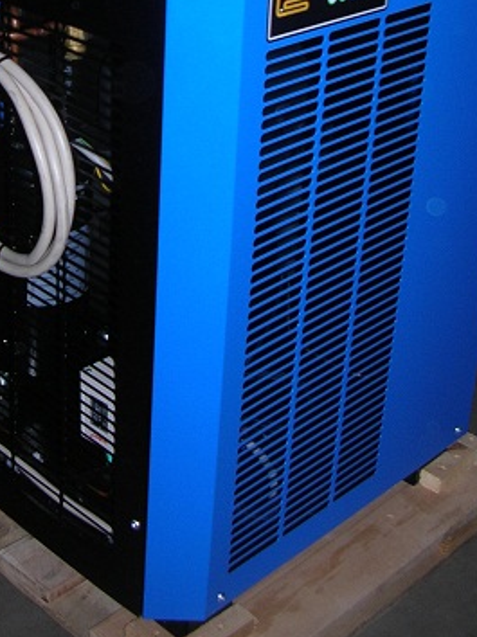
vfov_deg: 28.3
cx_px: 112
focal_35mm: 66
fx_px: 1214
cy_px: 63
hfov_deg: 22.0
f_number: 2.8
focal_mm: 5.8
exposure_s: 1/60.1
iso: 50
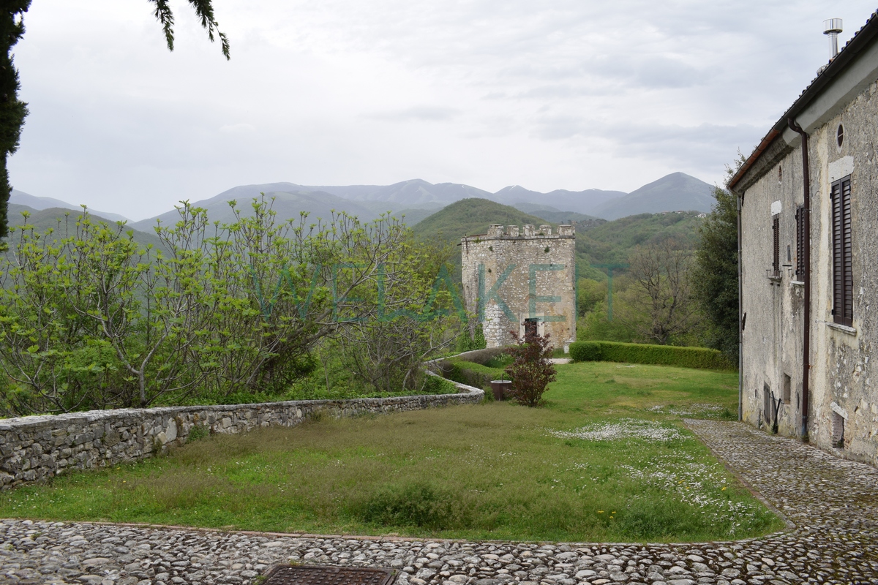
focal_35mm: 33
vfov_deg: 40.0
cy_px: 292
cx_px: 439
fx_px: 805
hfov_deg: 57.2
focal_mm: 22
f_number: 9
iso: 200
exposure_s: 1/320
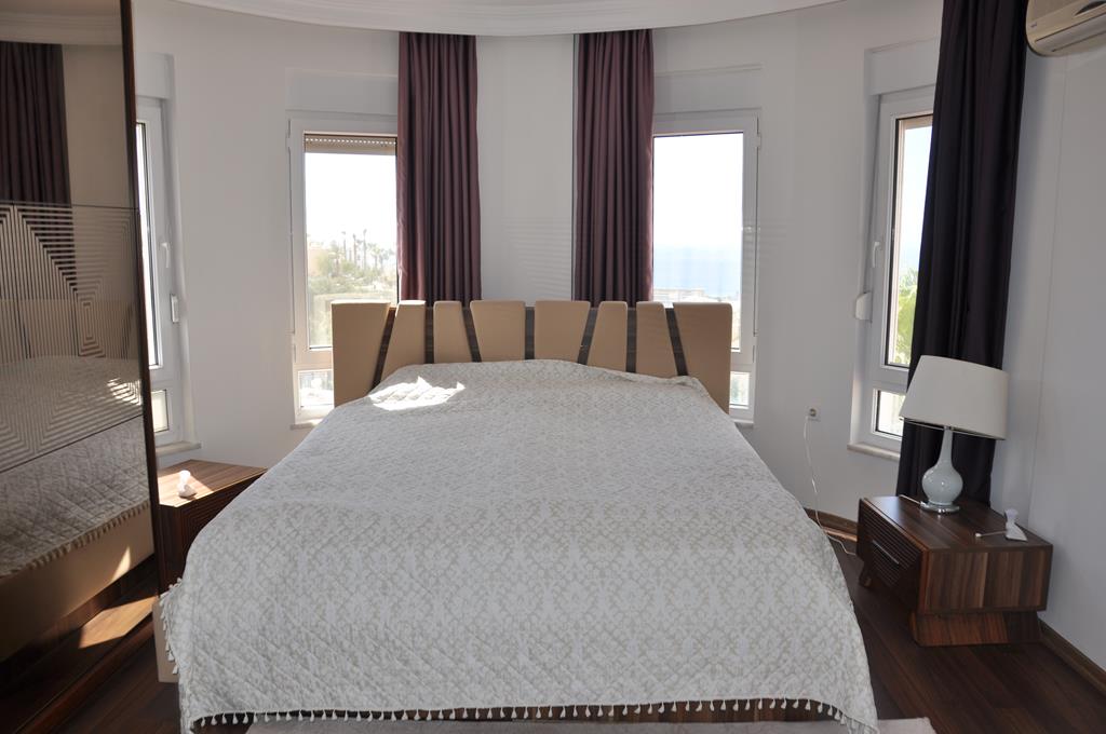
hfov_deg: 67.4
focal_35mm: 27
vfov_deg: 47.8
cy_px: 367
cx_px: 553
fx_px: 828
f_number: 5.6
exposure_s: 1/200
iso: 200
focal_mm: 18
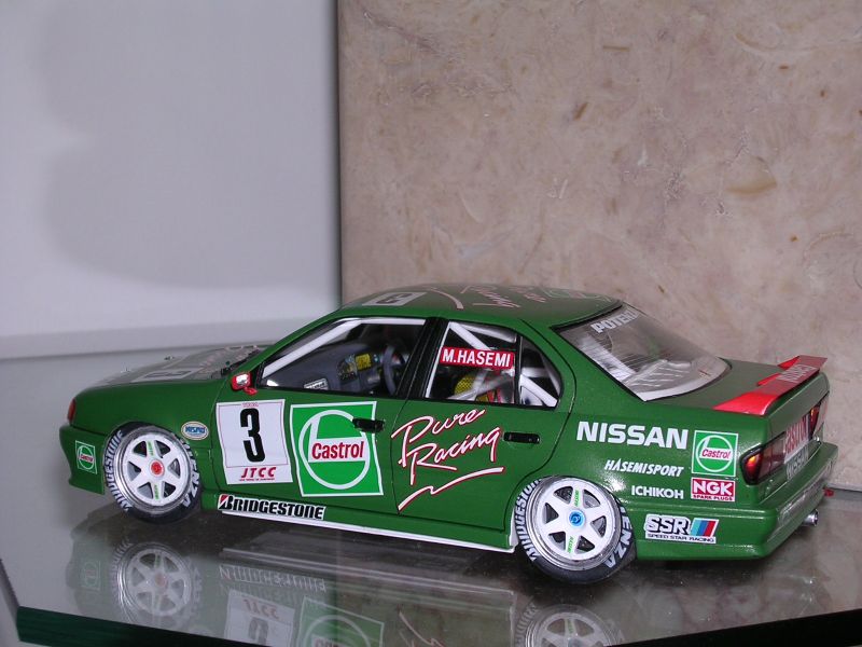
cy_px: 324
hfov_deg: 29.0
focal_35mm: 67
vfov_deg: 21.9
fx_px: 1668
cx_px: 431
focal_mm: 10.2
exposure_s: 1/60.1
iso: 100
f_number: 3.6
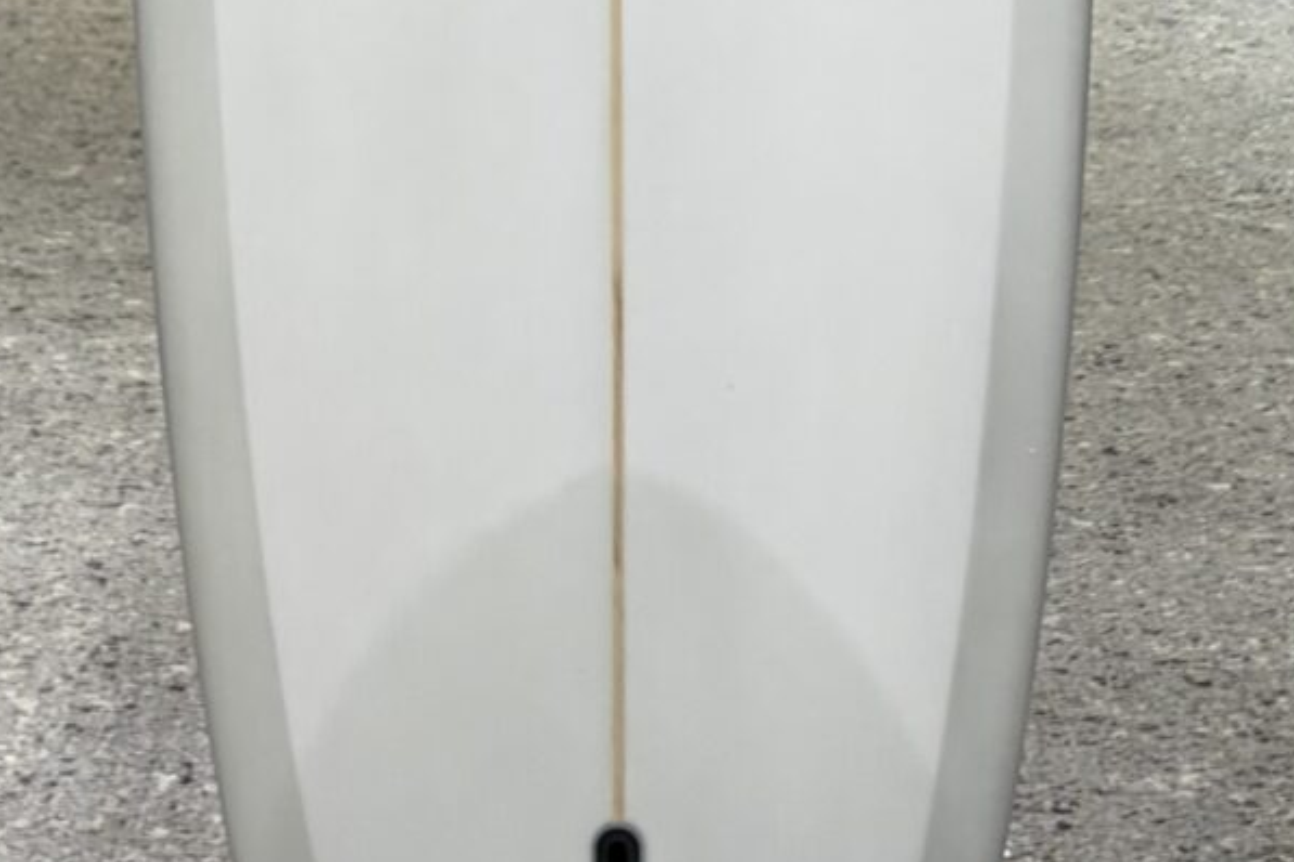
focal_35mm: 116
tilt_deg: -1.6
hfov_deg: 17.6
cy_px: -739
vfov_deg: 11.0
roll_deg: -1.0
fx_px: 4169
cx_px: 631
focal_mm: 5.96
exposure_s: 1/60
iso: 100
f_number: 1.6
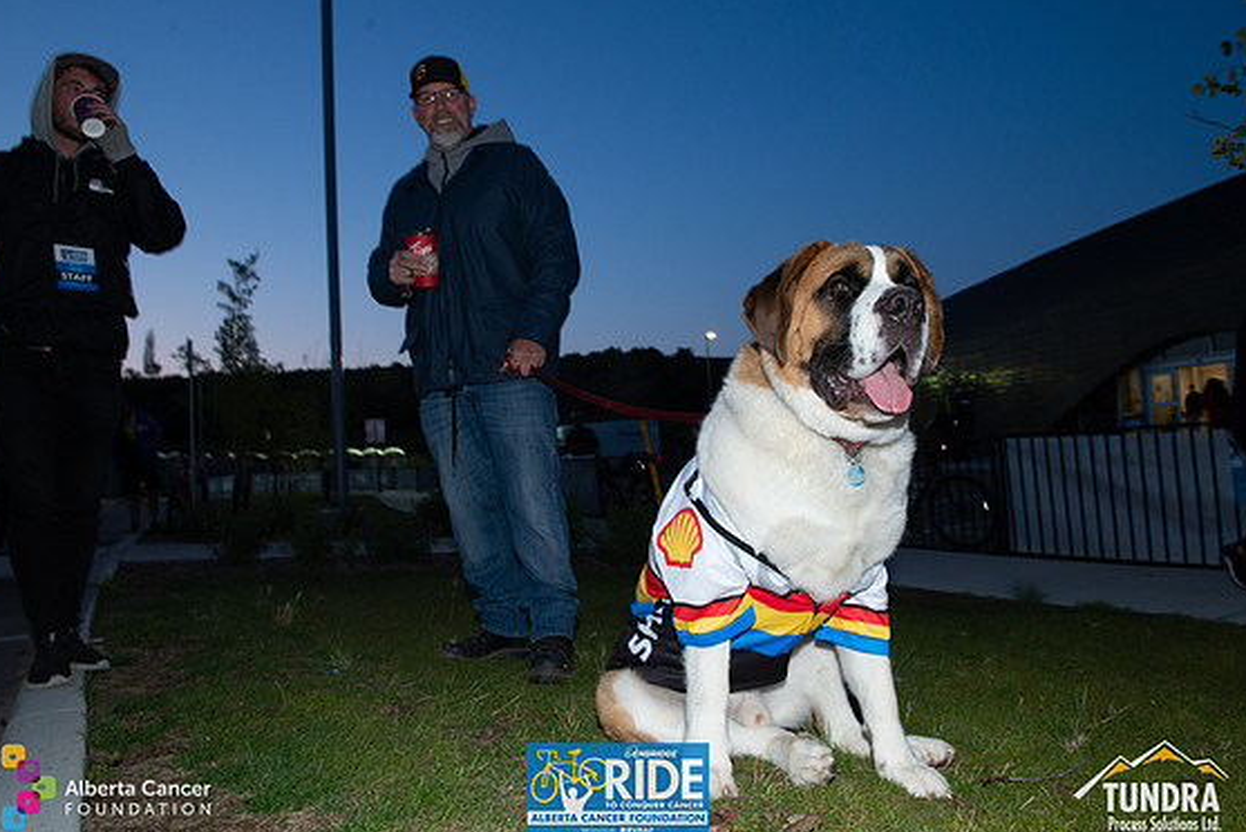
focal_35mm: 25
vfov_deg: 51.3
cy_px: 424
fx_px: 866
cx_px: 617
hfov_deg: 71.5
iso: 640
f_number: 8
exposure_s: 1/80
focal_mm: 24
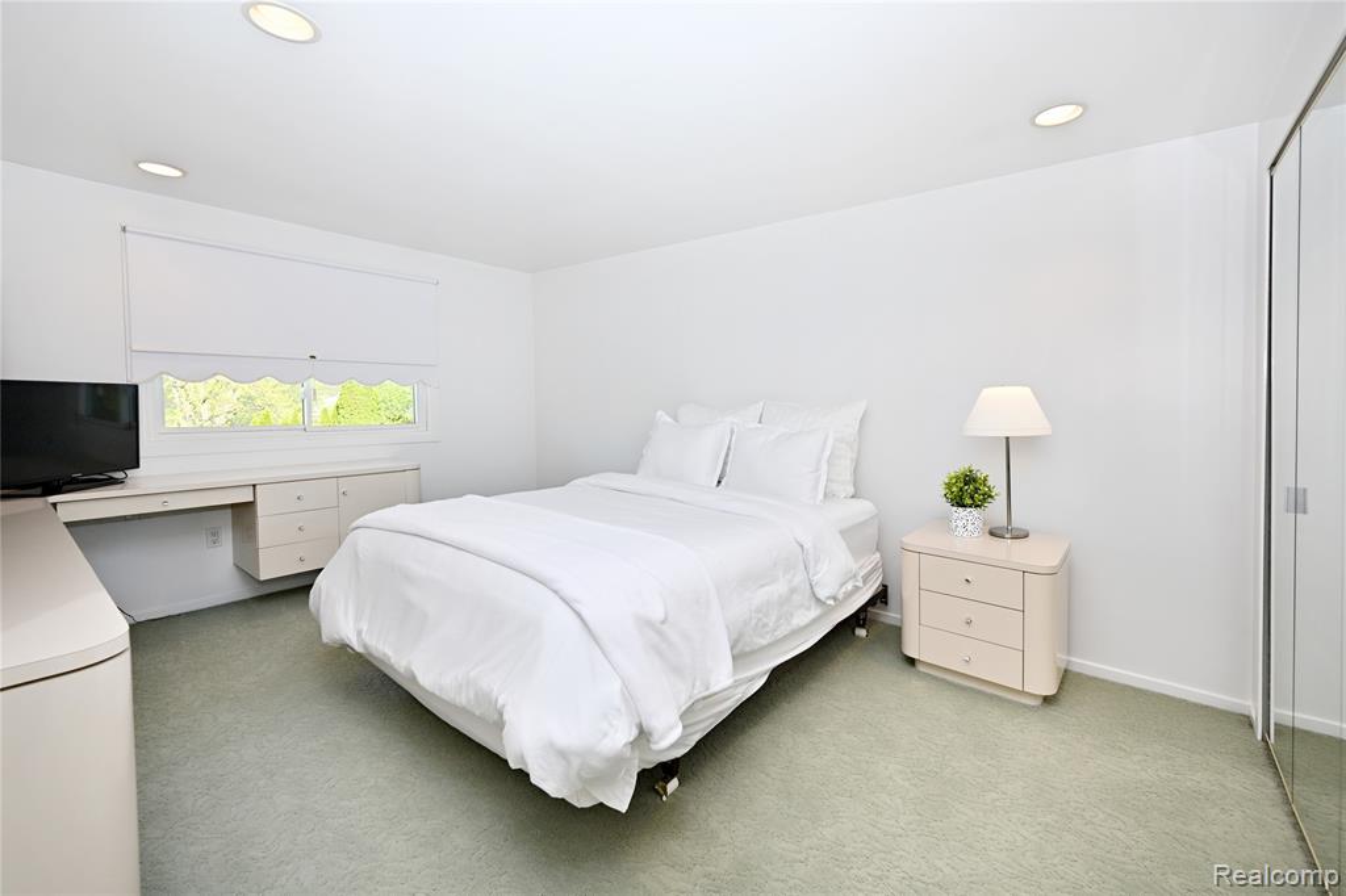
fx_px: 523
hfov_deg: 104.3
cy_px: 448
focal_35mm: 14
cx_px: 673
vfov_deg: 81.2
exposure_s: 1/60
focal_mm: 14
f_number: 9
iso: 320
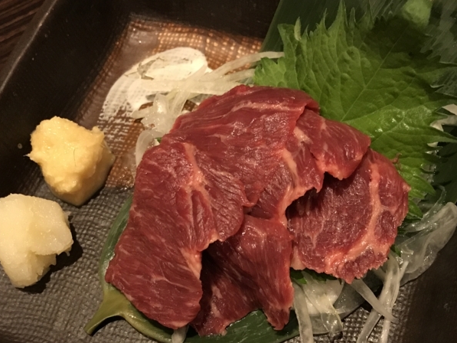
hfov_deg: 39.6
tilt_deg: -63.4
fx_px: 634
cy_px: 217
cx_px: 243
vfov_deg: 30.1
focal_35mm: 48
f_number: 1.8
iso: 100
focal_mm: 3.99
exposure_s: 1/15
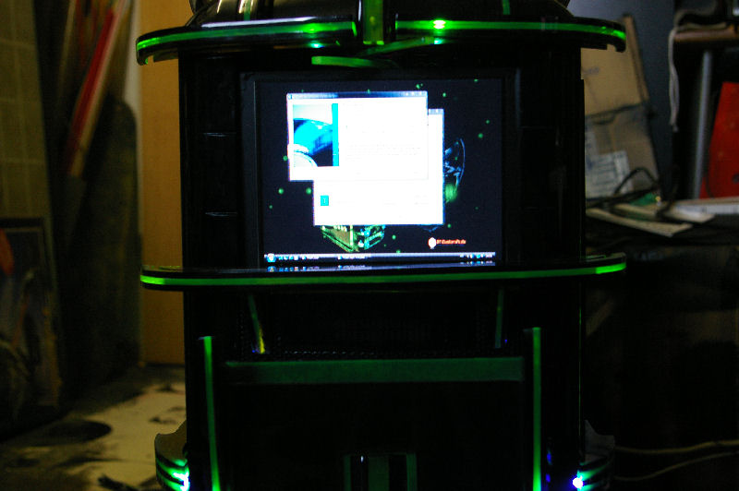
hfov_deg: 46.4
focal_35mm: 42
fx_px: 861
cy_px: 246
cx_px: 370
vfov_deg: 31.8
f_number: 5.6
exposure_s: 1/20
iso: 800
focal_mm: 28
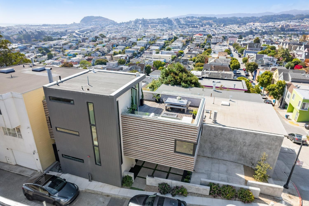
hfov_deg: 78.6
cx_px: 154
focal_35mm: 22
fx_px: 189
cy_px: 103
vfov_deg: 57.2
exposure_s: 1/640
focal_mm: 8.38
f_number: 2.8
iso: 200
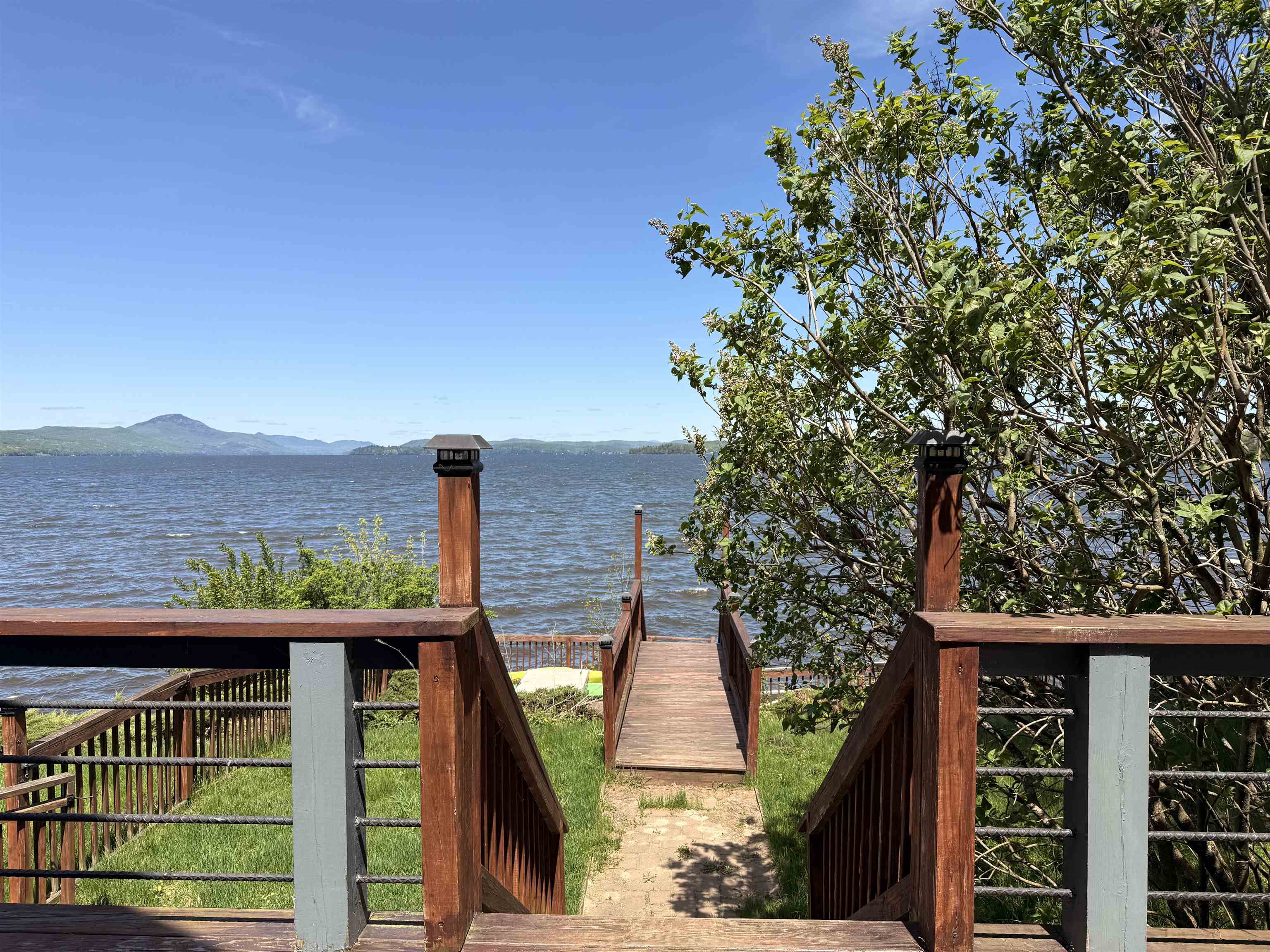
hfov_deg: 71.6
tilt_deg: -1.2
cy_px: 476
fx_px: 881
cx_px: 635
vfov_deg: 56.8
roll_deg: -0.2
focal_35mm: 24
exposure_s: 1/3584
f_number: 1.78
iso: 80
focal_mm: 6.76
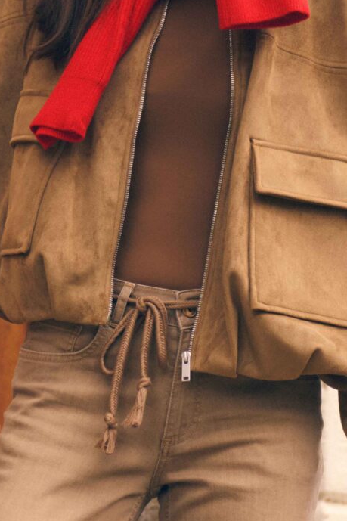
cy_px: 405
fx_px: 2850
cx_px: -145
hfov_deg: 6.9
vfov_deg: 10.4
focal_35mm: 197
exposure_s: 1/640
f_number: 2.8
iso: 160
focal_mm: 53
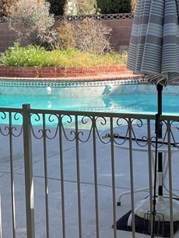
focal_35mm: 87
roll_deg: +2.1
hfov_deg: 17.0
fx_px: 599
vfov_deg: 22.3
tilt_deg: -2.7
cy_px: 58
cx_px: 71
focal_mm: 4.2
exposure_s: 1/686
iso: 32
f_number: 1.6
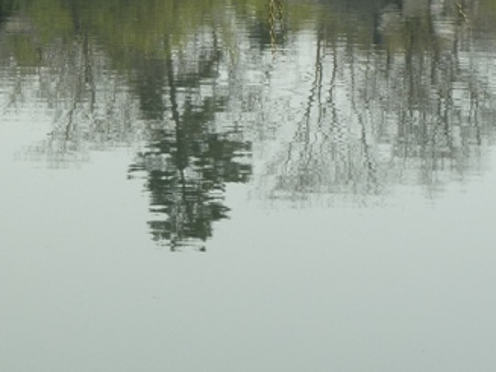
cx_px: 49
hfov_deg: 9.7
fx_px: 2908
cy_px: -35
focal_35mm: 203
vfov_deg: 7.3
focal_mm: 13.7
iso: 80
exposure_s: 1/320
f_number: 4.2
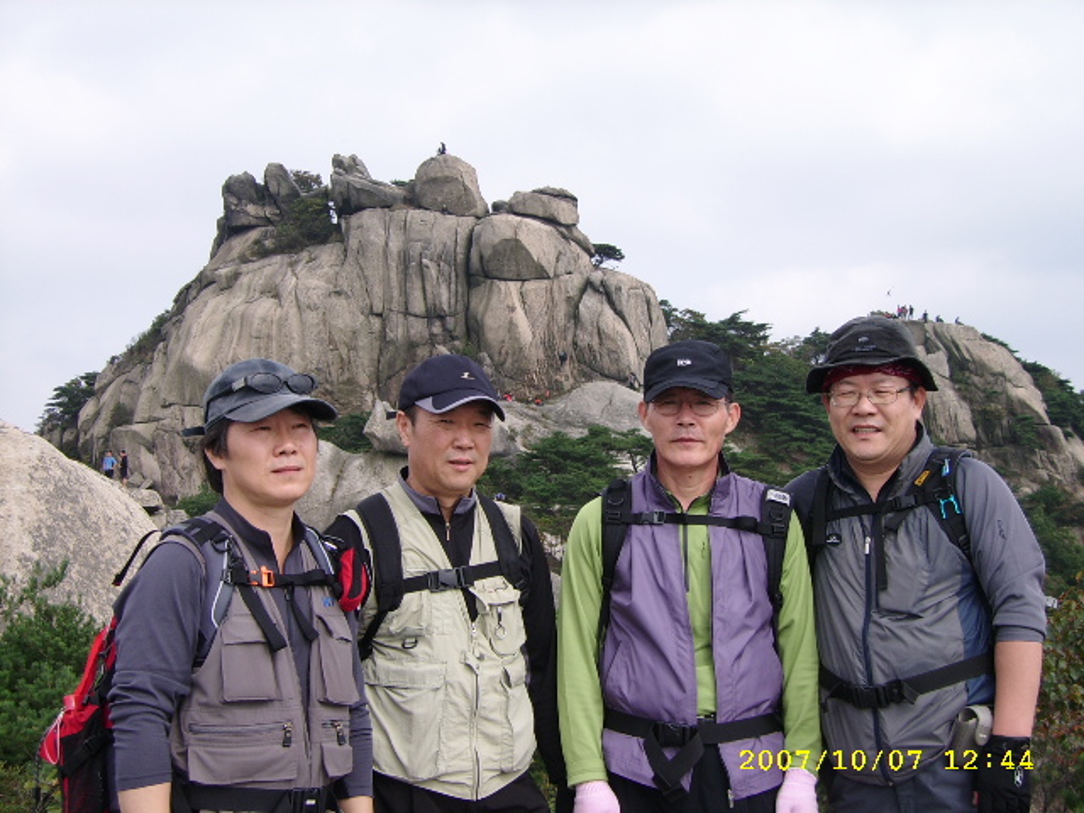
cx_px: 542
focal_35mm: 55
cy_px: 406
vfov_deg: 26.6
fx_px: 1722
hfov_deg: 34.9
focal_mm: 9.16
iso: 50
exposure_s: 1/594
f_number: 3.4
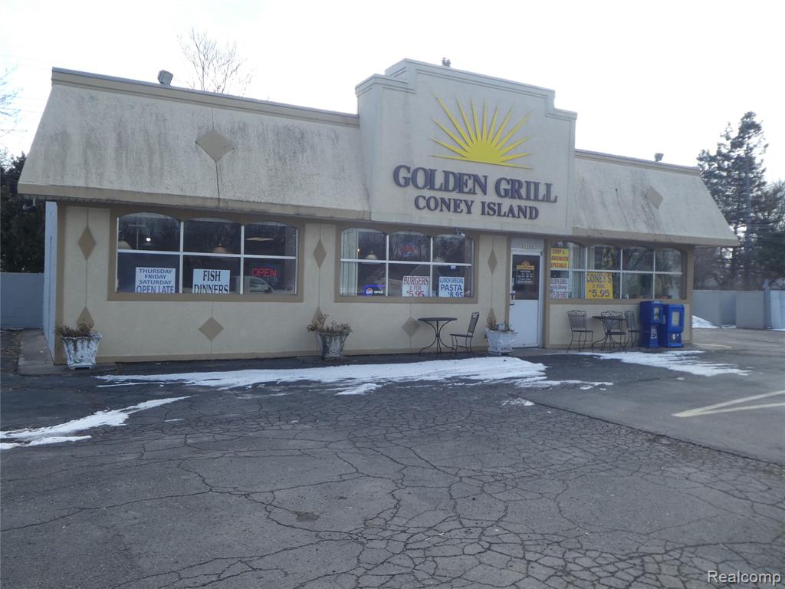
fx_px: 635
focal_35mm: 28
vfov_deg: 49.7
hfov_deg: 63.4
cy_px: 294
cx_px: 392
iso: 80
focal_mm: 5
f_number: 3.5
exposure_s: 1/320
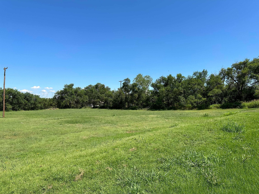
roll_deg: +0.2
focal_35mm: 24
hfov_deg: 71.6
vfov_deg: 56.8
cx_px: 130
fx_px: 180
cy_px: 97
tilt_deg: +2.2
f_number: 1.78
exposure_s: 1/4762
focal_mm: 6.86
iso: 80
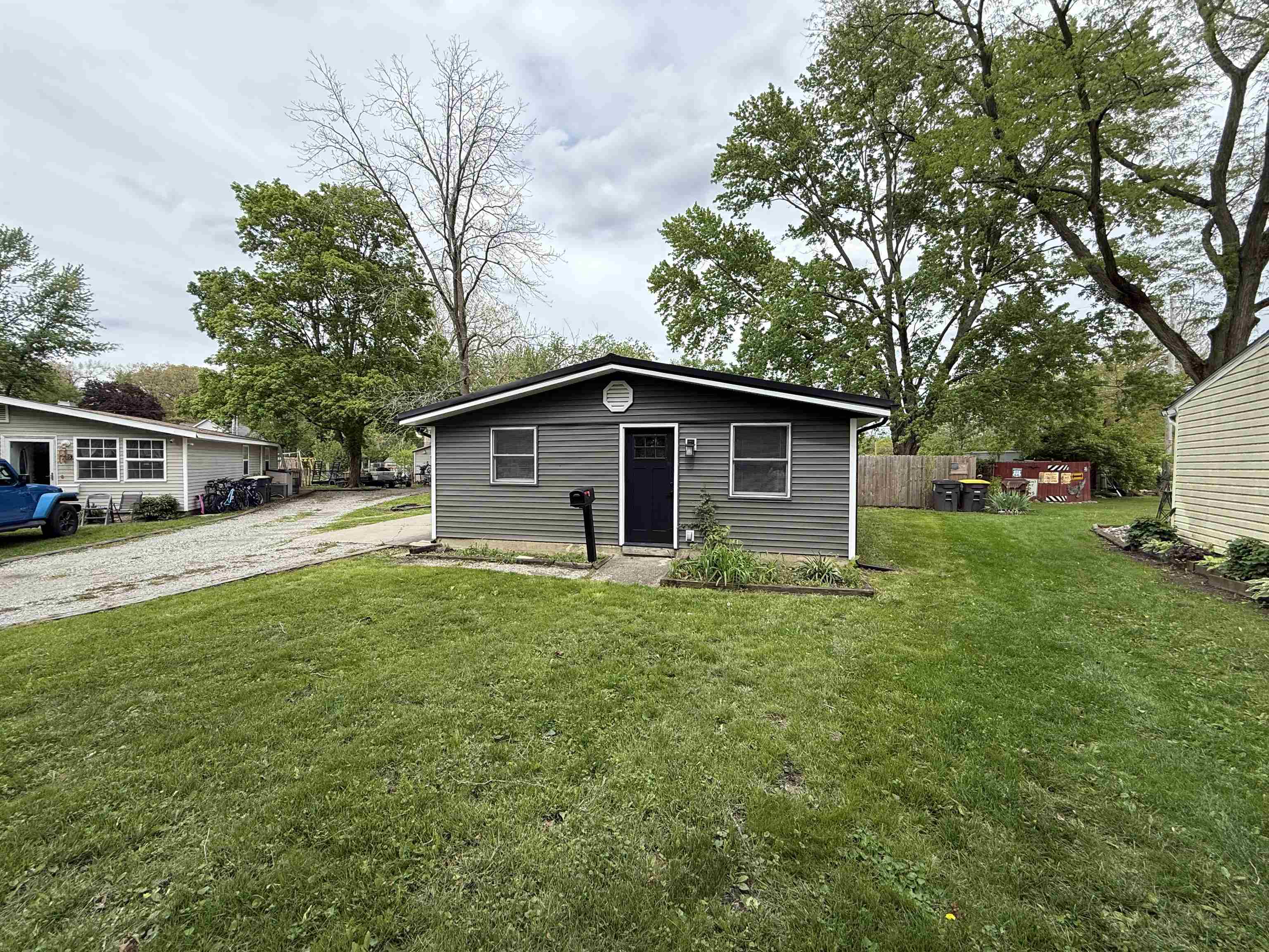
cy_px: 476
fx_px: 513
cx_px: 634
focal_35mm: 14
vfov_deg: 85.7
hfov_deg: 102.1
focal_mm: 2.22
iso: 64
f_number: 2.2
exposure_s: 1/970
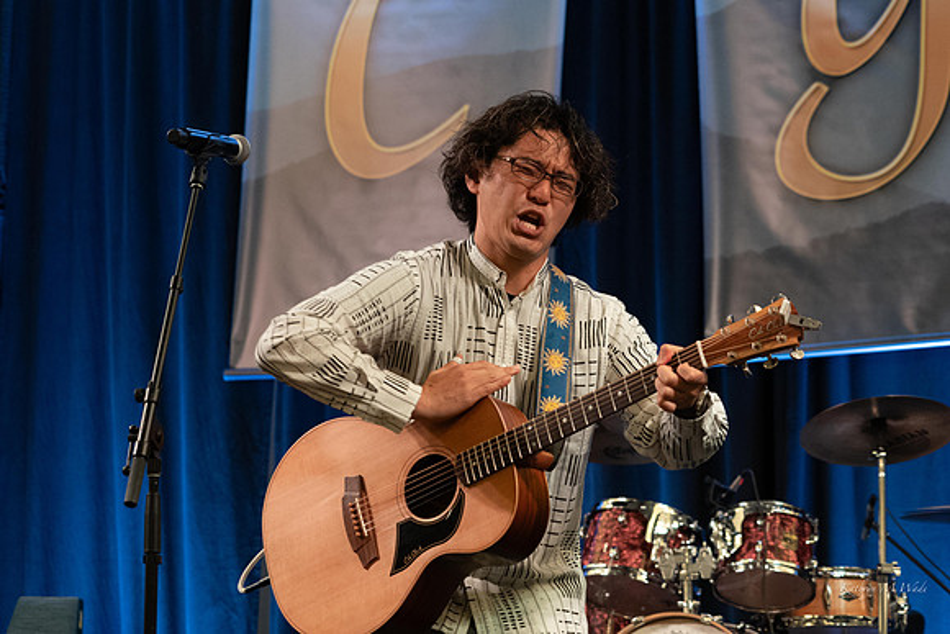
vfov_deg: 13.6
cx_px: 475
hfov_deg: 20.2
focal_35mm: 101
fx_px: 2666
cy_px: 317
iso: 5000
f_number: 5.6
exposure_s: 1/250
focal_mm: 101
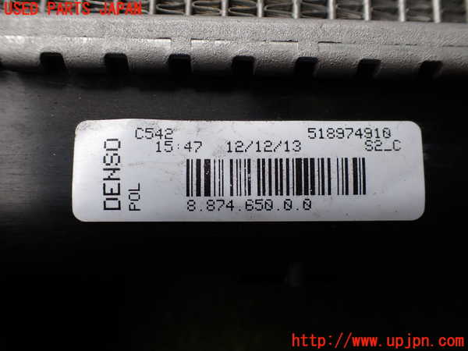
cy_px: 176
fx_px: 406
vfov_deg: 46.8
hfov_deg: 60.0
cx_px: 234
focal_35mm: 30
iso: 100
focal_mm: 5.4
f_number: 2.3
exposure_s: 1/200
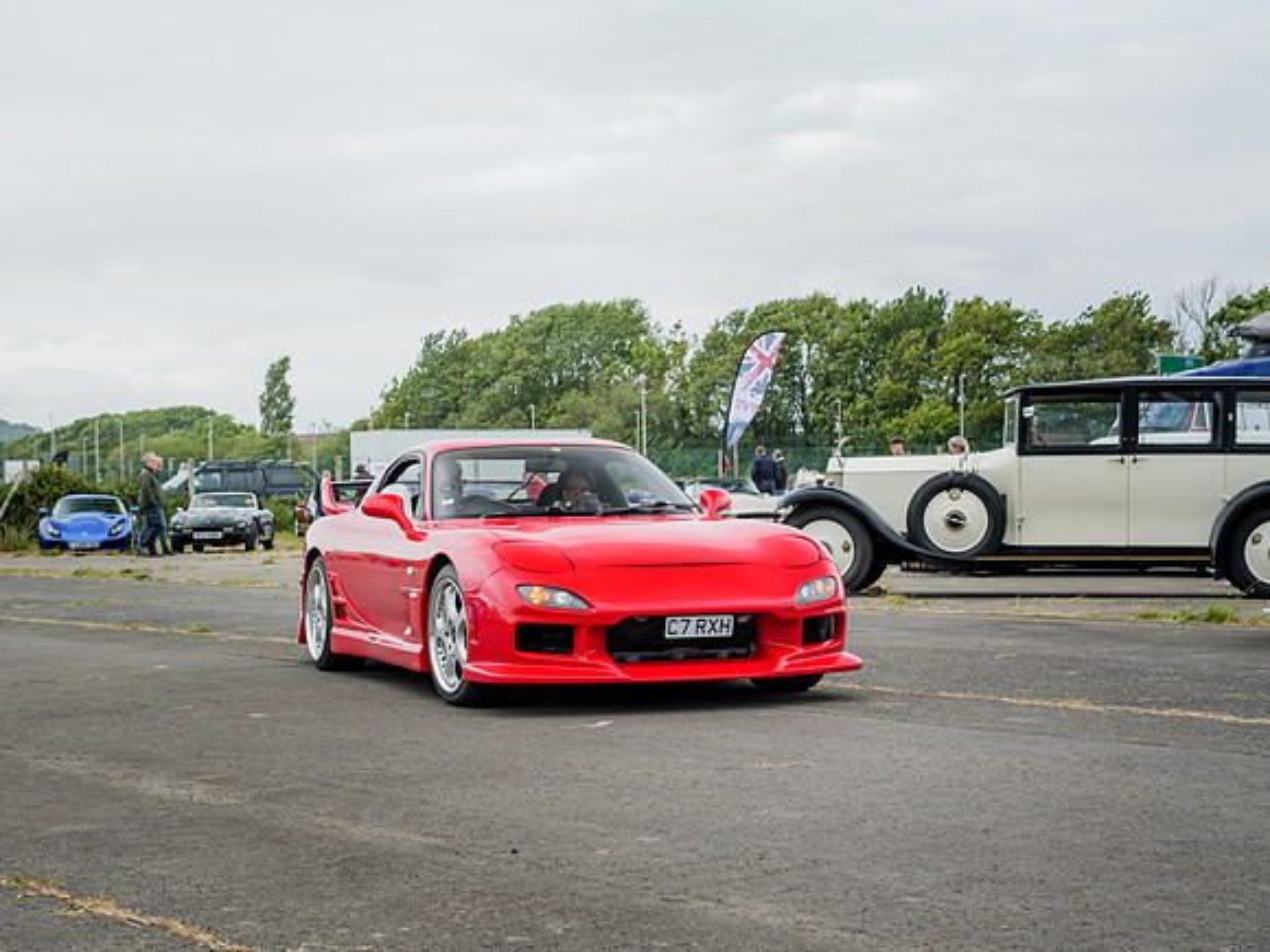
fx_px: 2406
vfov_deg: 22.4
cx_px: 550
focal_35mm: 66
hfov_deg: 29.5
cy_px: 535
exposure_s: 1/200
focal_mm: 28
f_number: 4.5
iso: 100
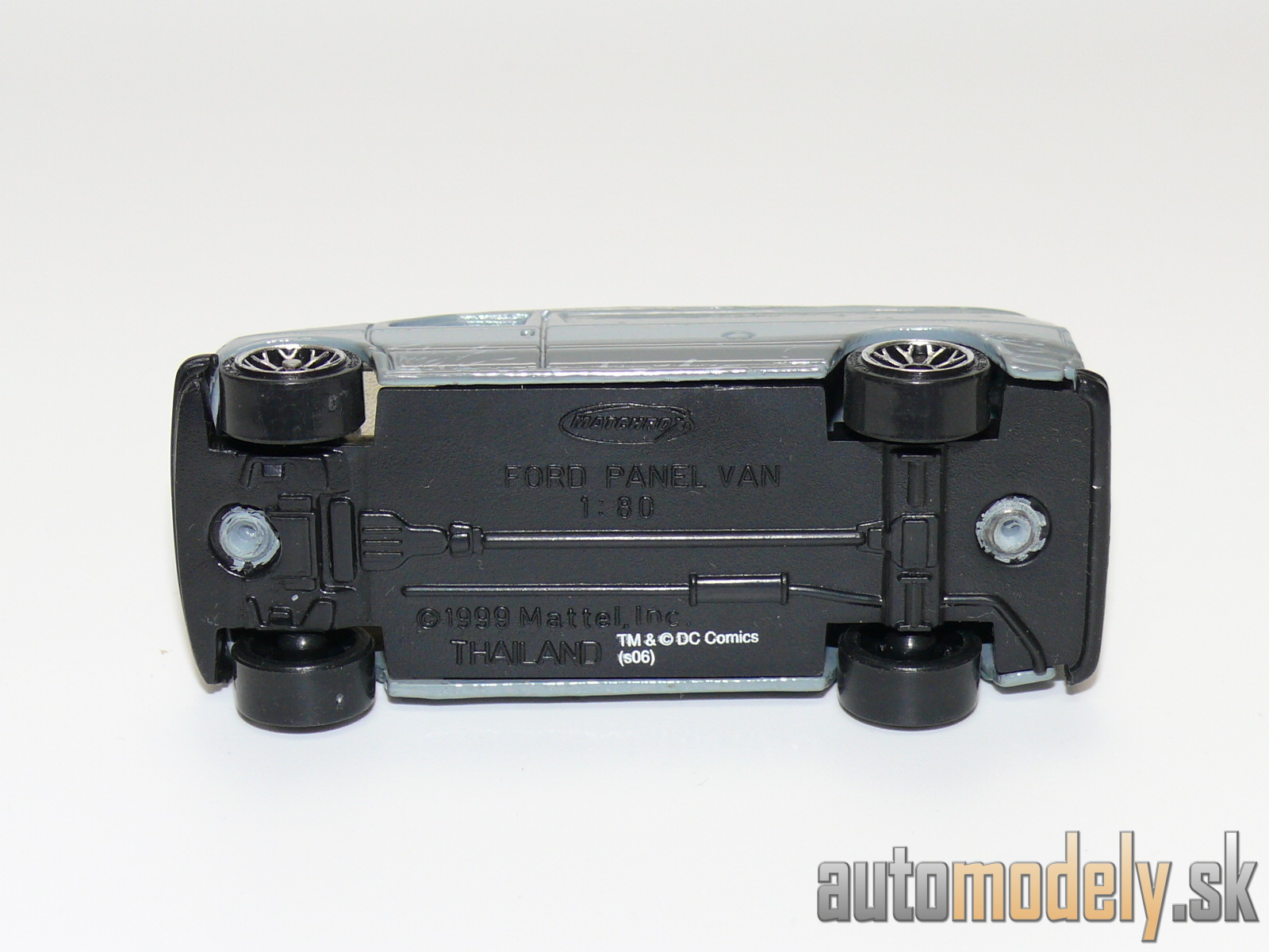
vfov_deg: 15.2
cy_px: 476
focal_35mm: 97
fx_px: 3556
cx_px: 634
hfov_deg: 20.2
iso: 100
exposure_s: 1/30
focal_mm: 13.1
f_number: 4
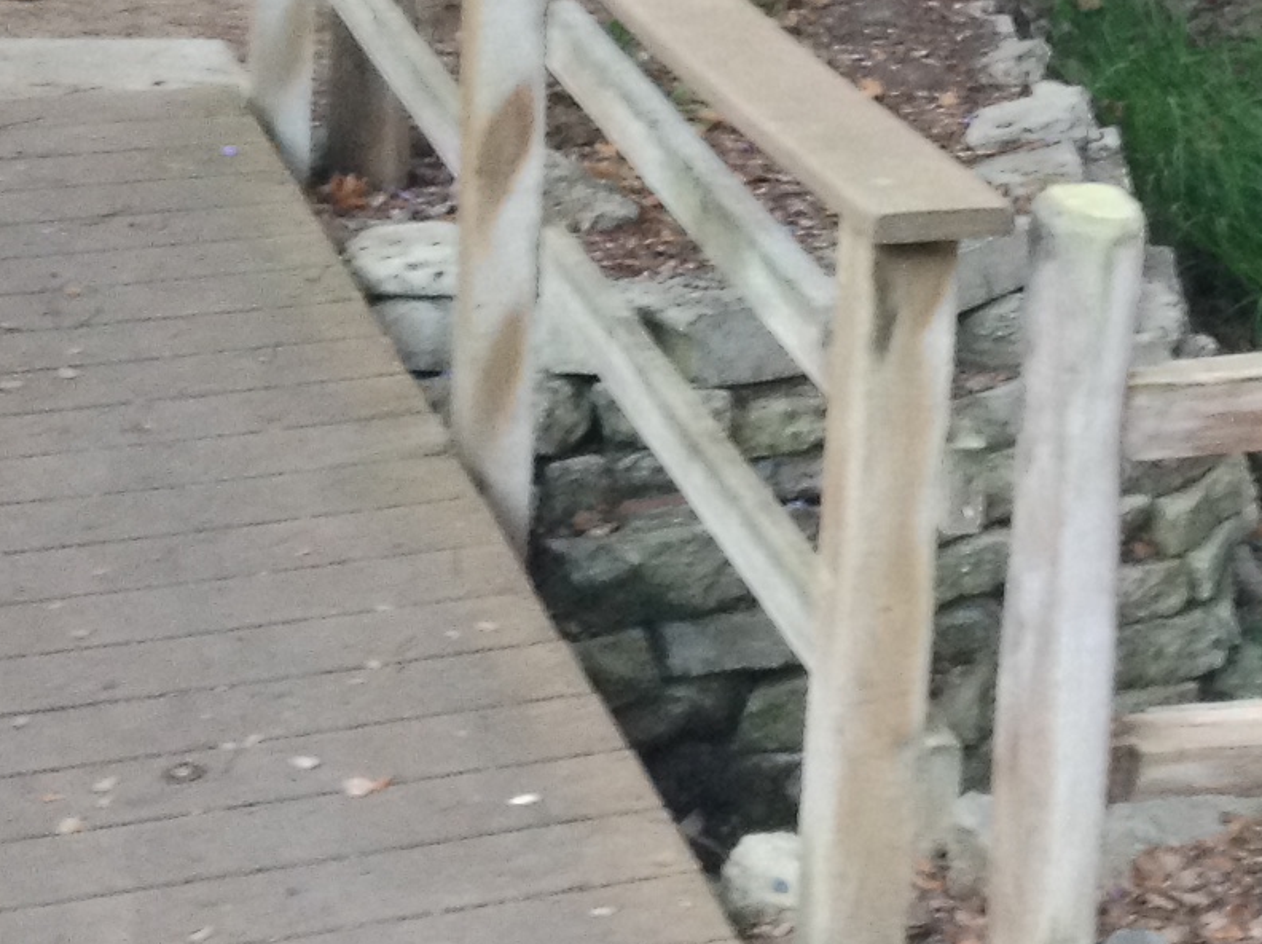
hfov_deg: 18.0
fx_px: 3933
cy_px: 150
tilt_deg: -18.6
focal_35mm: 108
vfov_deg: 13.6
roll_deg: -4.1
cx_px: 1096
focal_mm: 3.3
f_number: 2.4
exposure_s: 1/24
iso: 125
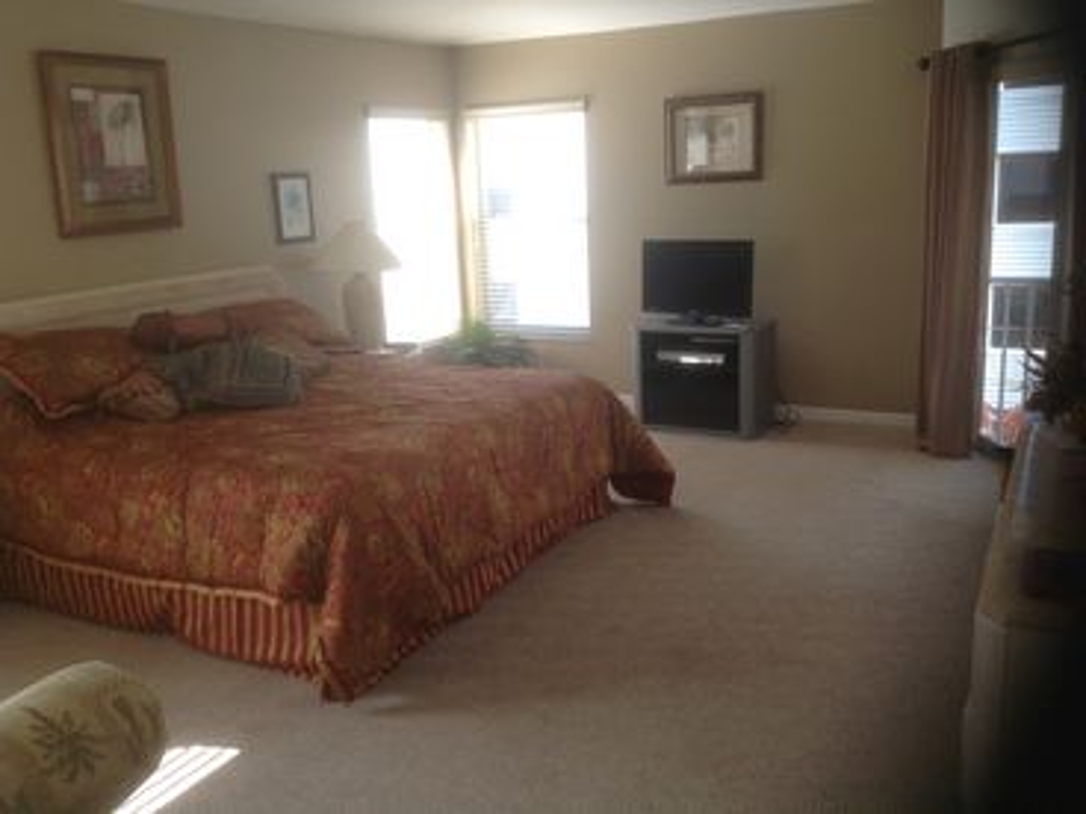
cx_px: 543
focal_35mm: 35
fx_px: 1098
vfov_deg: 40.7
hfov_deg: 52.6
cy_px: 407
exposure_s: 1/120
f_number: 2.4
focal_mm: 4.28
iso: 64
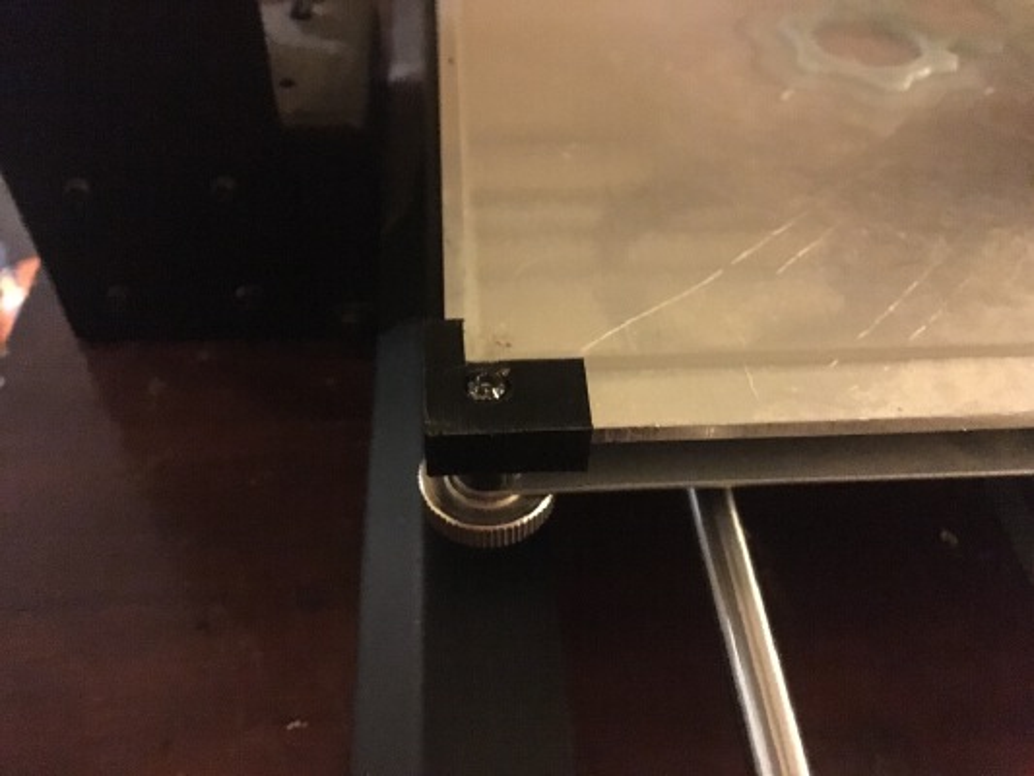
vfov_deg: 48.2
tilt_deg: -46.3
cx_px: 517
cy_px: 388
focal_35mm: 29
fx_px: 866
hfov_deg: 61.6
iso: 1600
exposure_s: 1/15
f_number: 2.2
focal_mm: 4.15
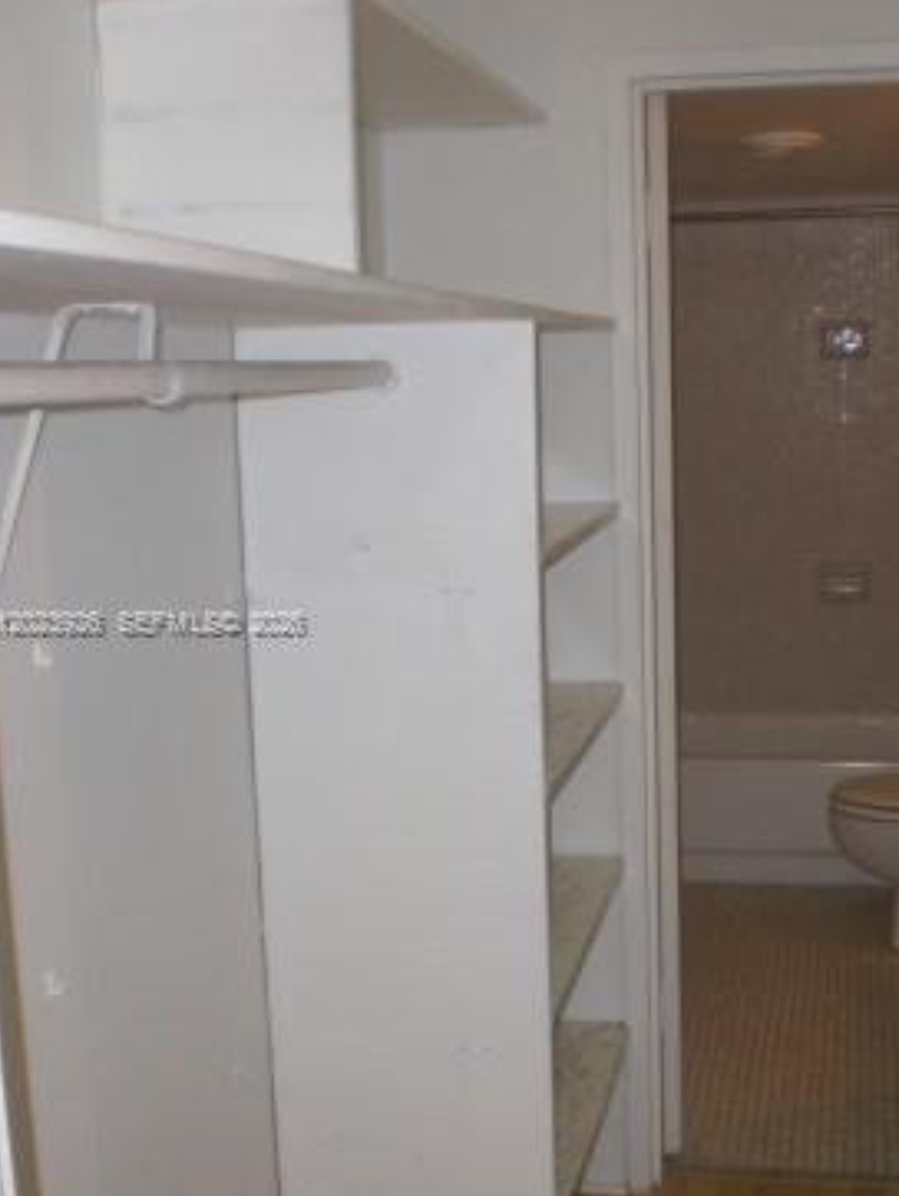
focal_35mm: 47
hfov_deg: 30.8
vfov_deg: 40.4
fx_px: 1626
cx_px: 529
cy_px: 624
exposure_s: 1/60
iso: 200
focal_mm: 6.3
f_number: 3.1
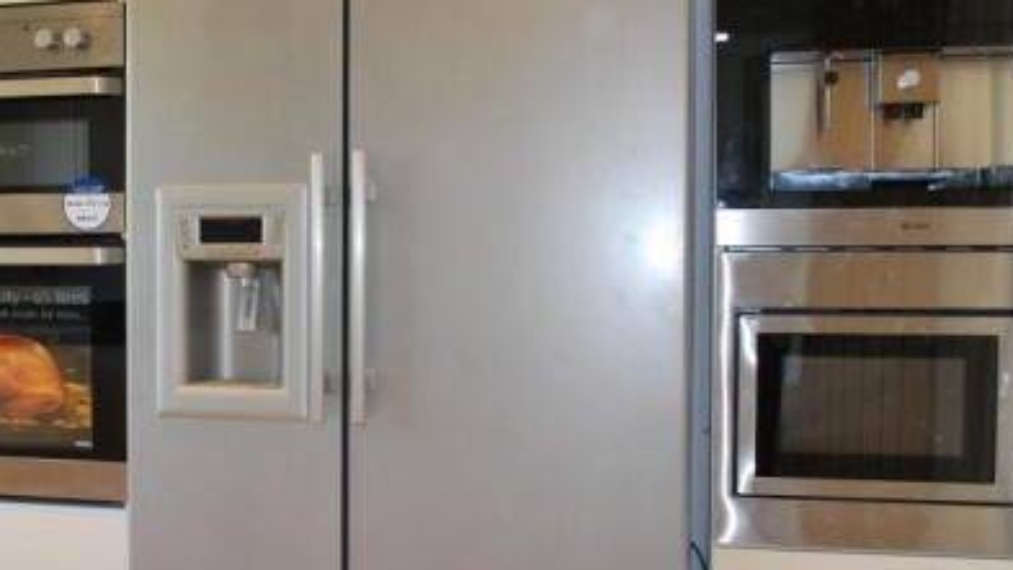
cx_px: 344
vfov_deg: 25.4
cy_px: 313
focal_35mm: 47
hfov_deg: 43.2
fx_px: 1262
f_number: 4.5
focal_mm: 18
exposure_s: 1/60
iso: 400
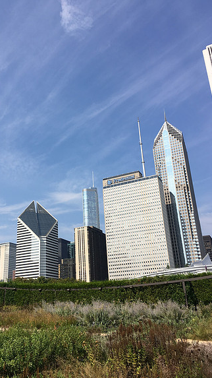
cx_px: 76
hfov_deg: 36.4
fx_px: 320
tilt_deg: +21.5
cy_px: 191
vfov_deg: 61.0
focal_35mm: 32
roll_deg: +2.8
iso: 25
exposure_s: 1/2198
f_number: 2.2
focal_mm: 4.15
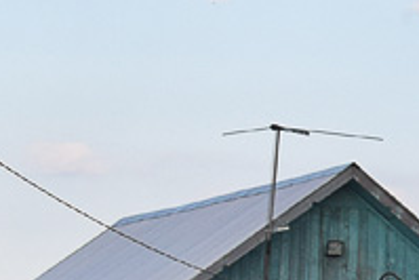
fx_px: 3156
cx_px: 1221
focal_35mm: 271
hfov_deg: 6.9
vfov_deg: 5.1
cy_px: 364
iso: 400
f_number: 8
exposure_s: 1/320
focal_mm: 30
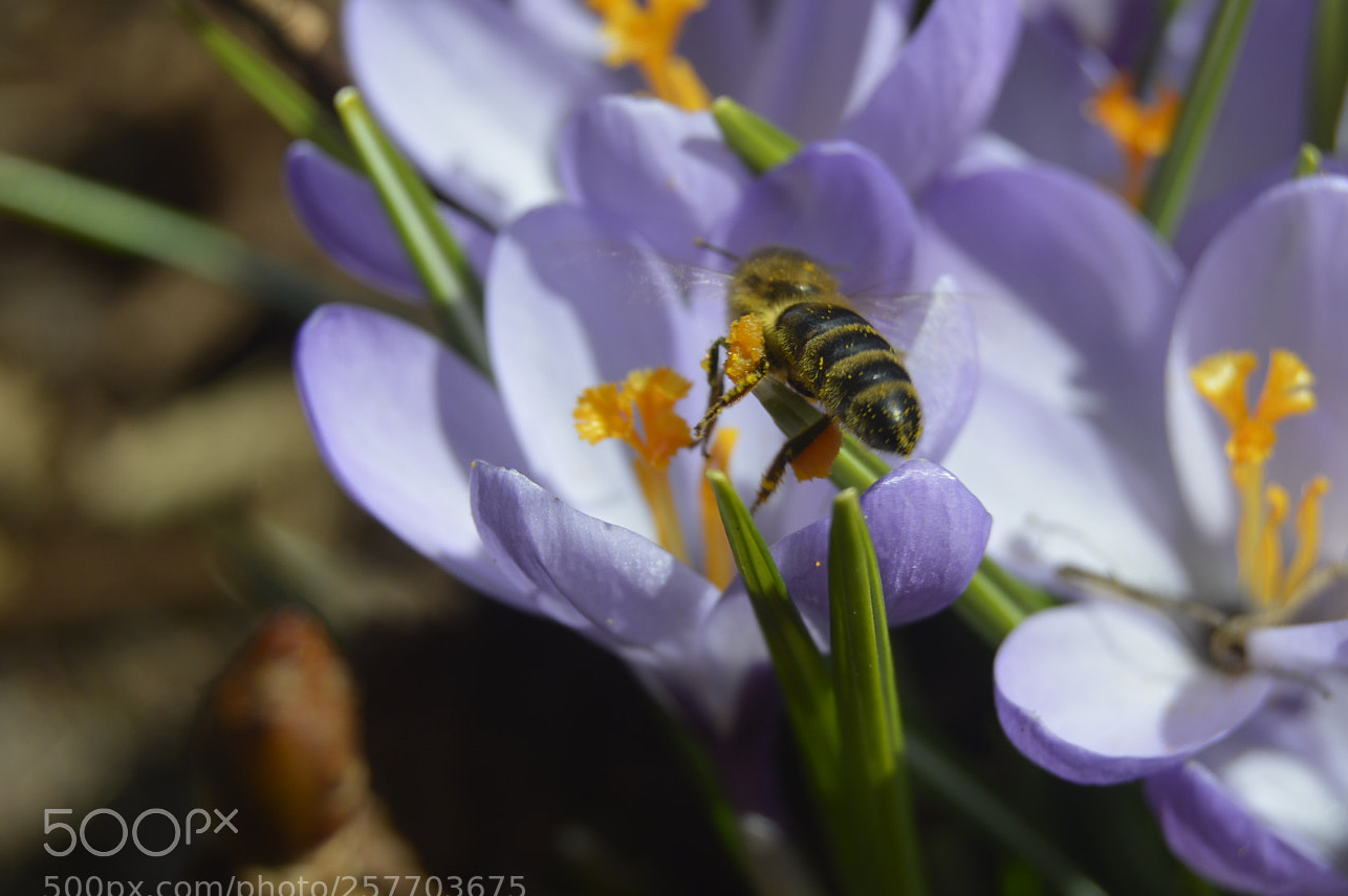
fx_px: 3839
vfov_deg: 13.3
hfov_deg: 19.9
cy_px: 413
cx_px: 817
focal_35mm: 103
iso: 100
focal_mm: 55
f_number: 8
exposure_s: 1/250
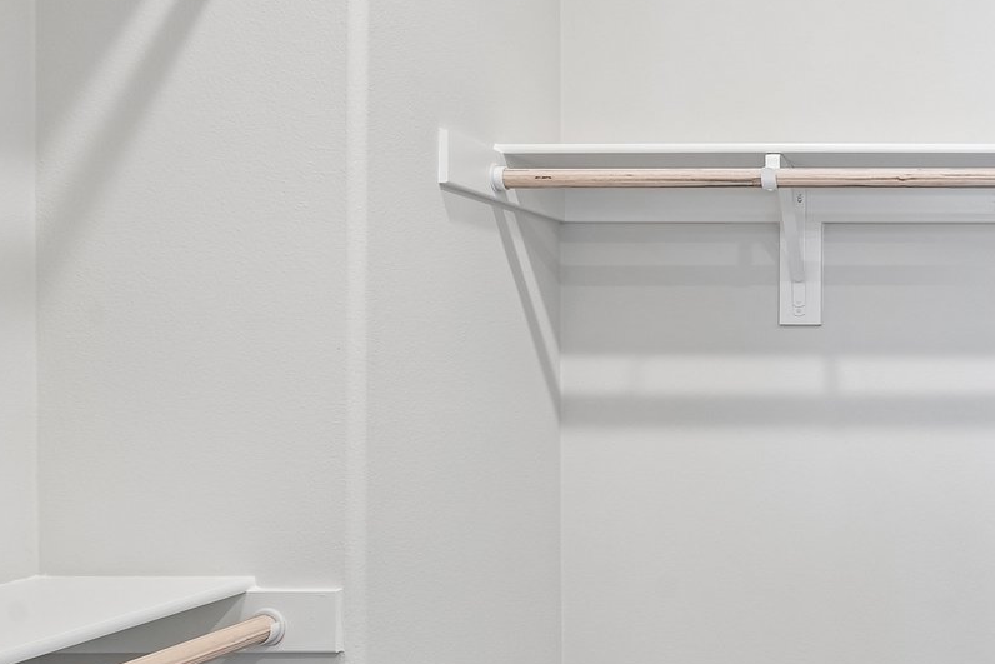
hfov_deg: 44.7
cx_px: 1005
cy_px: 355
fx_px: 995
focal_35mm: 36
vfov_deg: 36.9
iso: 400
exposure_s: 1/10
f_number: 9
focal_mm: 14
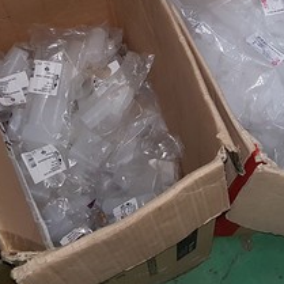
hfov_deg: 25.4
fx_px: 613
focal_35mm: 66
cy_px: 57
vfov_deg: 25.6
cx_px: 247
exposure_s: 1/50
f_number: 1.7
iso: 125
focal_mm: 4.2
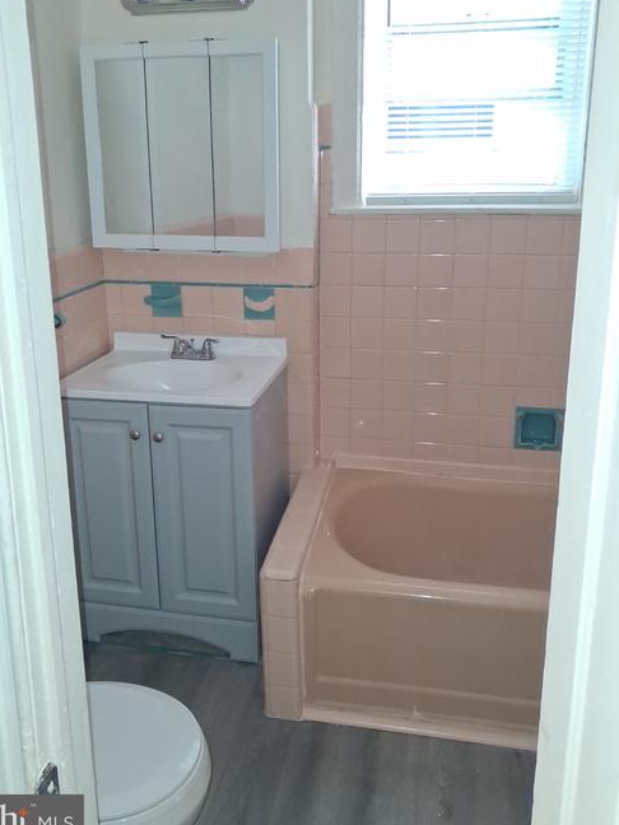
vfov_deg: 56.6
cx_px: 292
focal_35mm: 32
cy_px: 358
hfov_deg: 44.1
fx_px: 763
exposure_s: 1/33
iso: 25
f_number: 1.8
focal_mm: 4
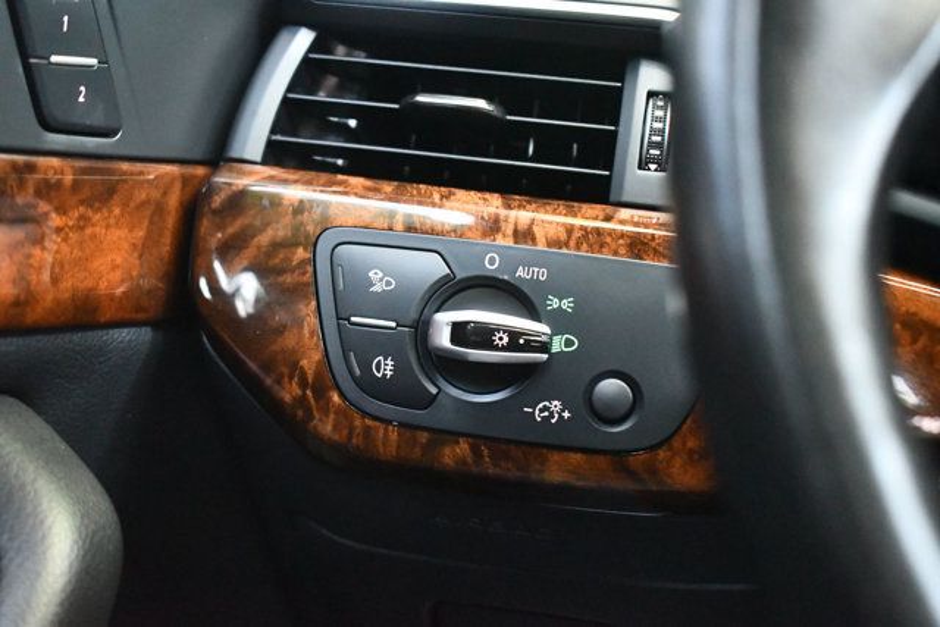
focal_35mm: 57
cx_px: 470
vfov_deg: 23.8
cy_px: 314
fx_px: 1489
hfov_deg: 35.0
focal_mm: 38
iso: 12800
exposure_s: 1/50
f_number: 4.8
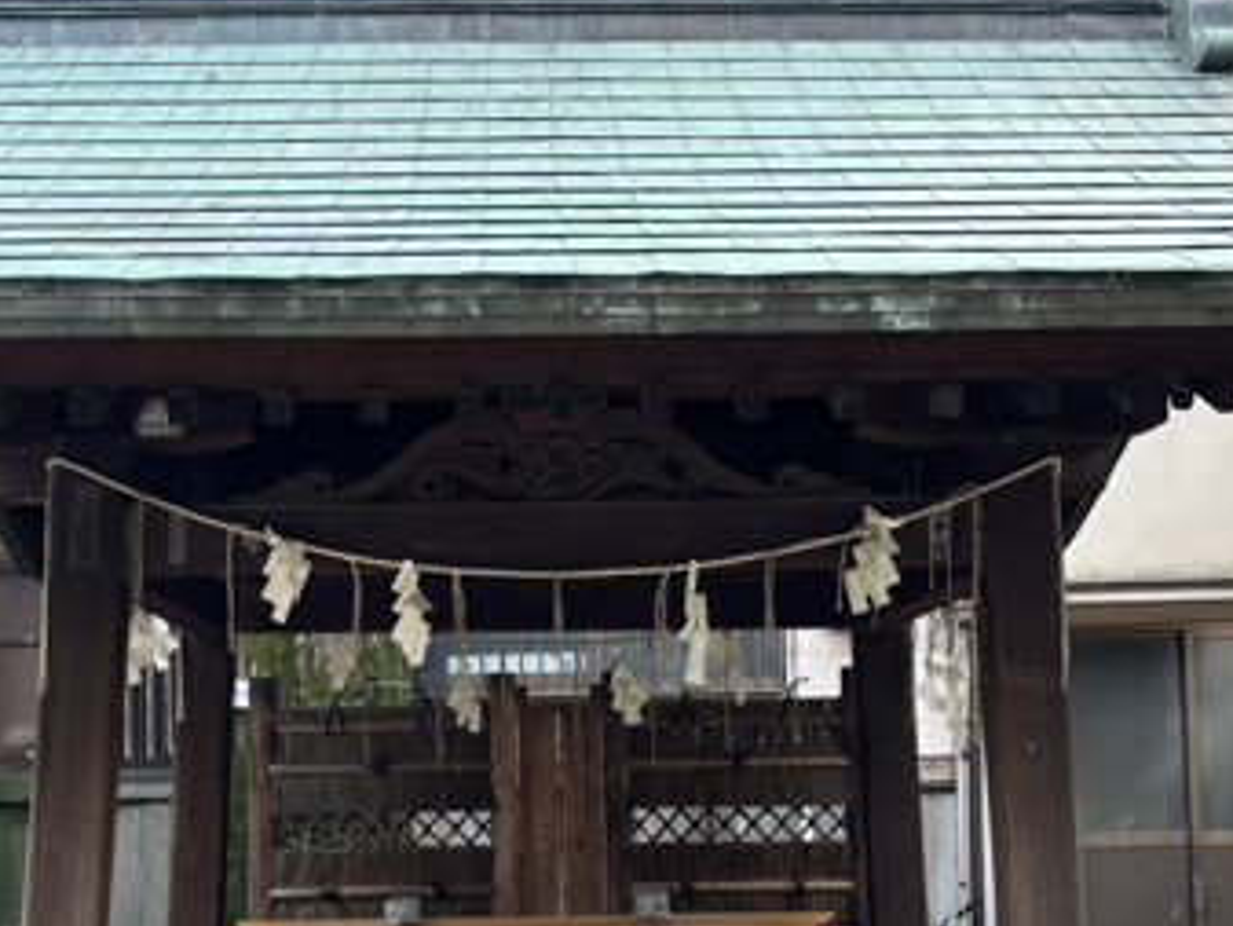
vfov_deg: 26.7
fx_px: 1924
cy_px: 701
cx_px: 512
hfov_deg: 35.4
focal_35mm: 54
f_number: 1.6
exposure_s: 1/121
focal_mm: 5.96
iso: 32
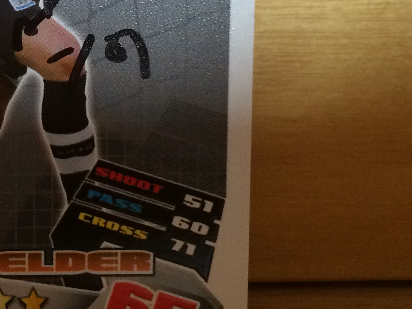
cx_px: -14
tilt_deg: -17.3
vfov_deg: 16.2
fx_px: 1083
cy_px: 75
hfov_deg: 20.7
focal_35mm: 91
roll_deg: +0.9
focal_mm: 4.15
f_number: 2.2
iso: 200
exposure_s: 1/30
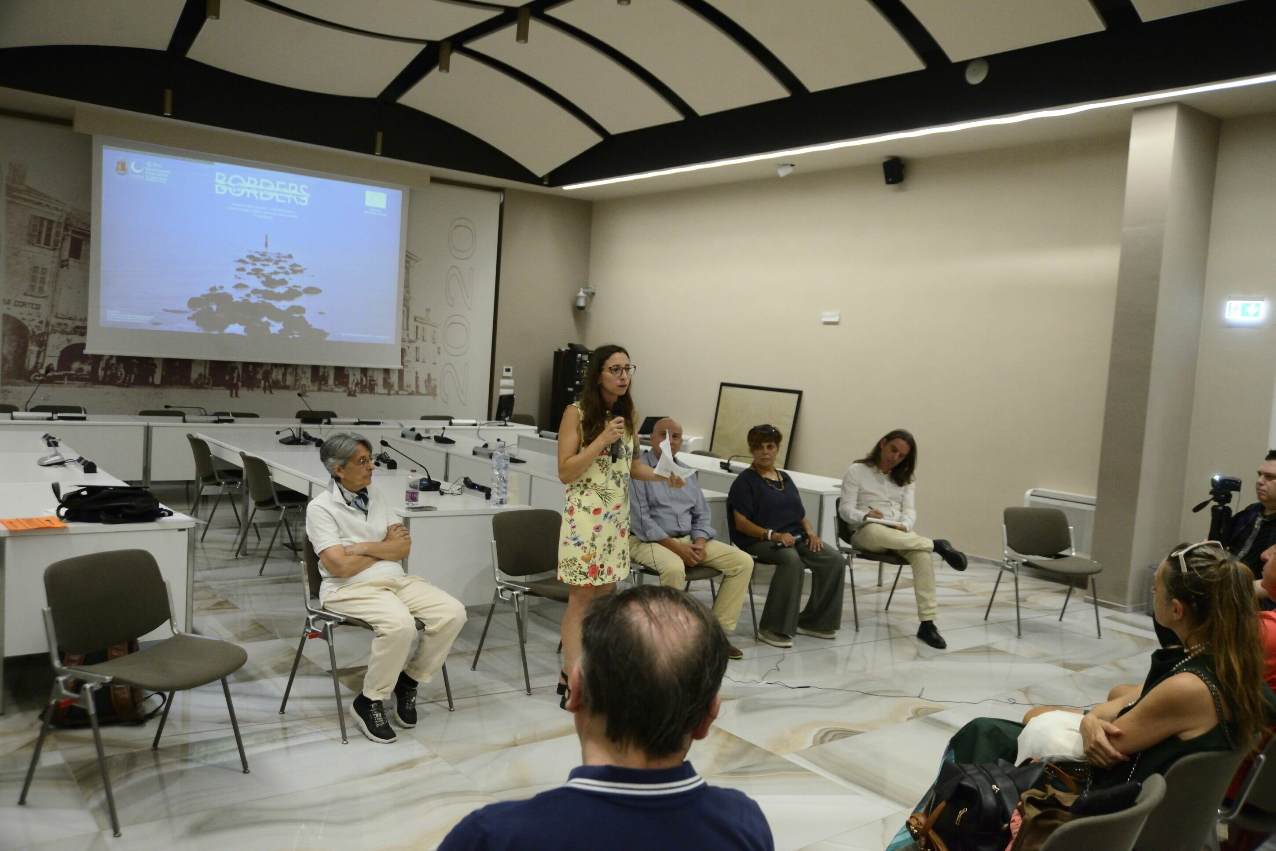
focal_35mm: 29
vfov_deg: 45.0
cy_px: 426
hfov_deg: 63.6
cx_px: 638
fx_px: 1028
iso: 4500
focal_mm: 29
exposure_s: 1/200
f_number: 5
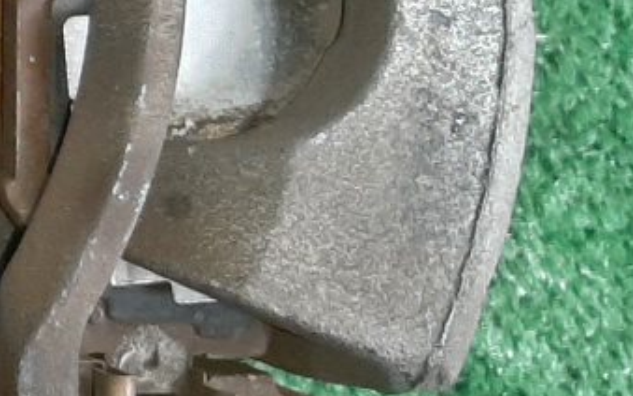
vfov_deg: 11.0
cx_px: -601
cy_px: -103
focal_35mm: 117
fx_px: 2019
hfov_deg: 14.9
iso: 178
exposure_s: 1/50
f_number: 1.7
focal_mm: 3.93
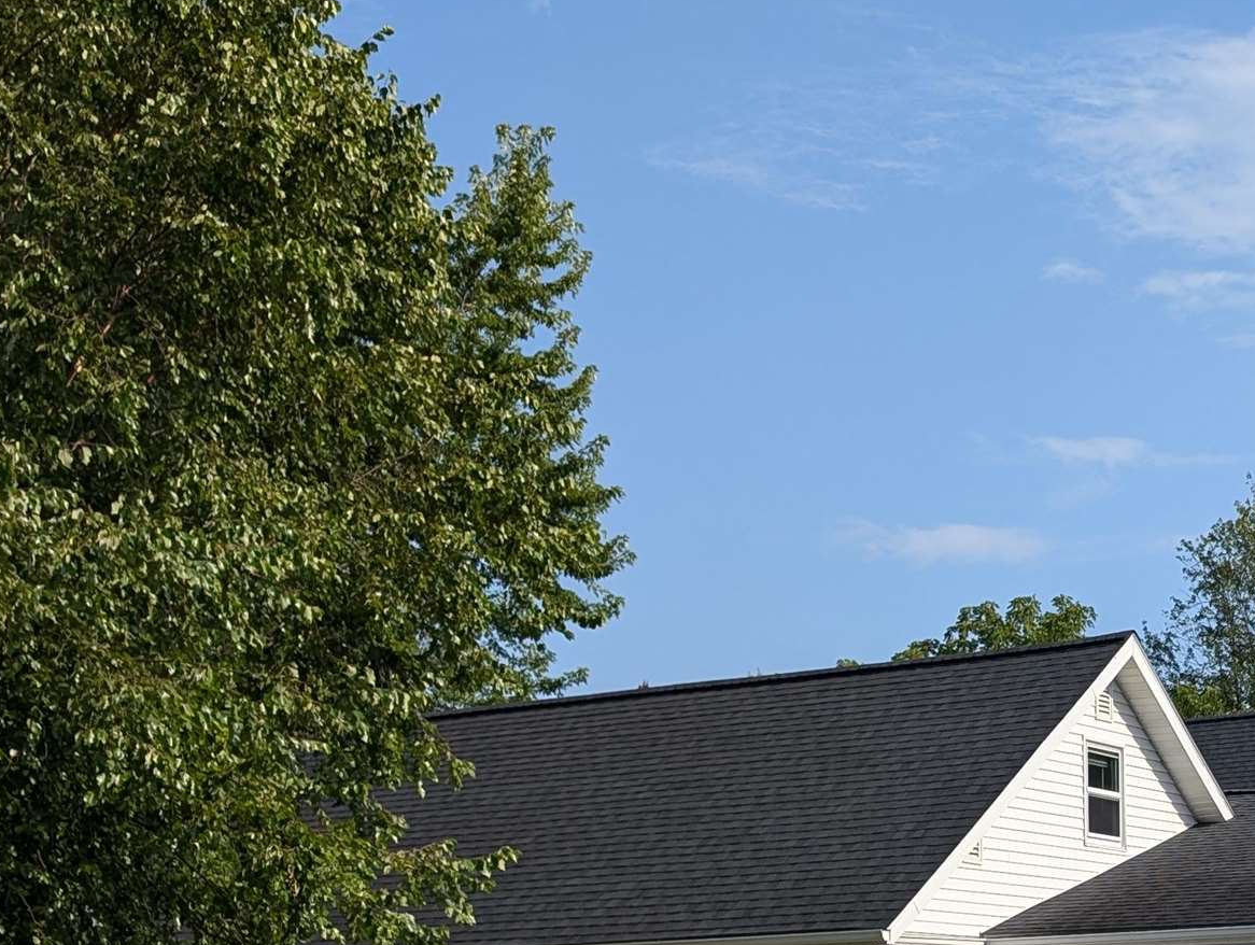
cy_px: 1026
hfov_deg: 28.8
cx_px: 1243
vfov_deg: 22.1
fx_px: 2287
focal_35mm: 63
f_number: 1.68
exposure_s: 1/1418
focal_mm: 6.9
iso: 19
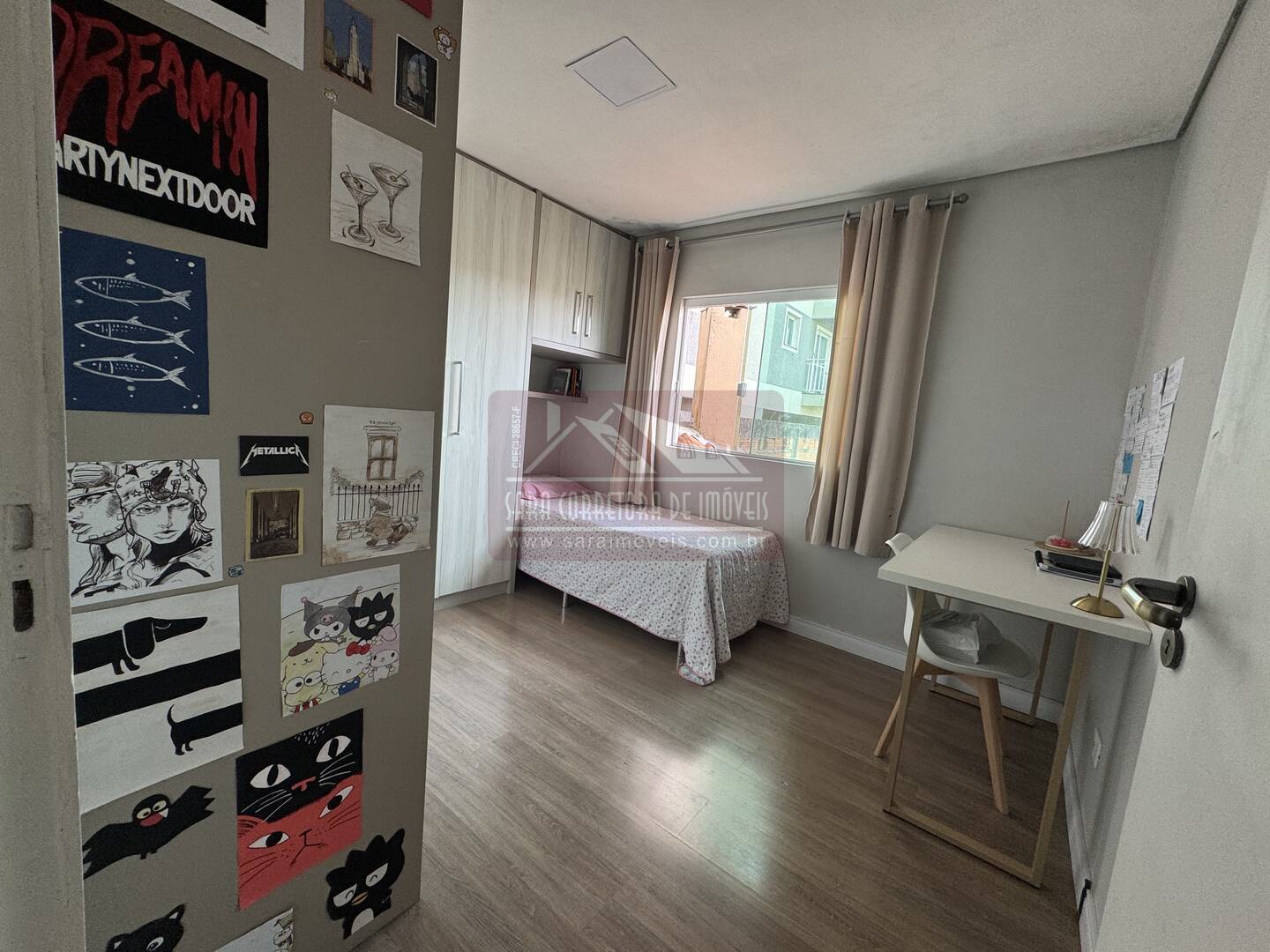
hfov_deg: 102.1
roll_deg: -4.7
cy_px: 476
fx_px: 514
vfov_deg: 85.7
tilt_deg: -5.7
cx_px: 635
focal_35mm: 14
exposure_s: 1/99
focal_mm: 2.22
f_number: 2.2
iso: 100
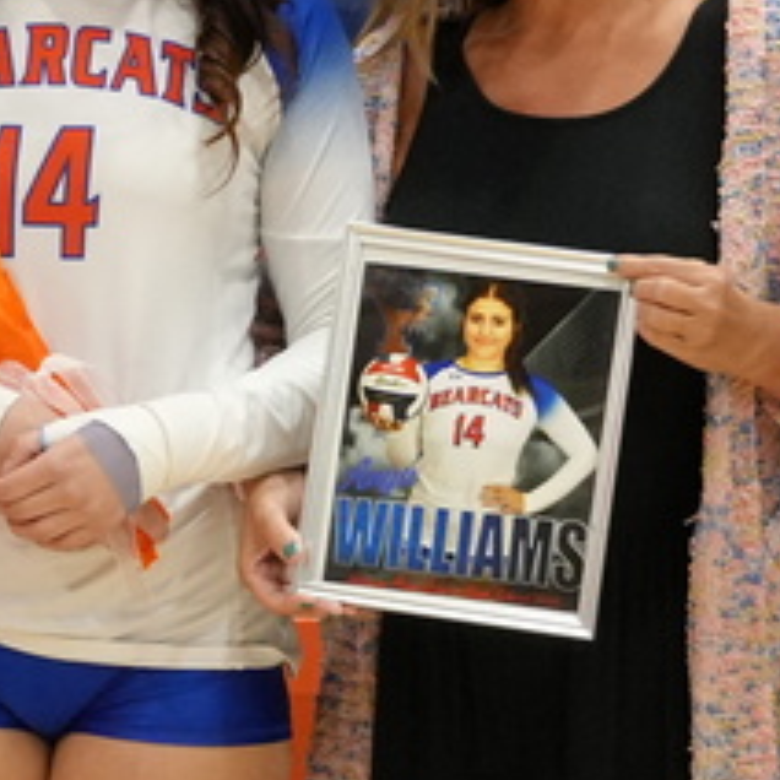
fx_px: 4871
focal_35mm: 191
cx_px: 11
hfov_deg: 9.1
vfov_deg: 9.2
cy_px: 436
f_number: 4.5
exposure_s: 1/160
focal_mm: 31
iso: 2500
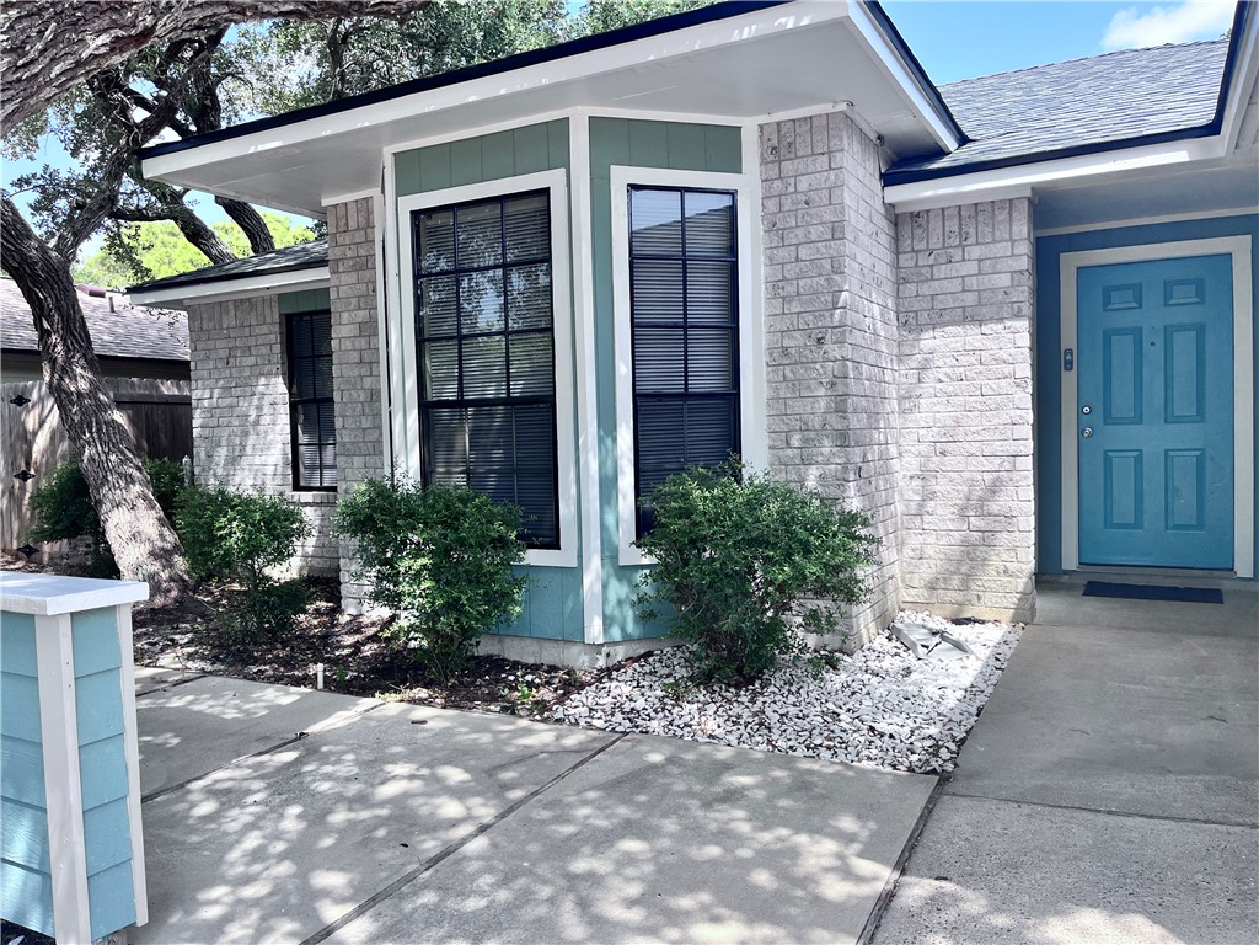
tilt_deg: -1.6
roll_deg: +1.6
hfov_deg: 67.3
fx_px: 946
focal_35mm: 26
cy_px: 472
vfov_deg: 53.1
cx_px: 630
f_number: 1.6
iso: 50
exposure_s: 1/840
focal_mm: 5.1
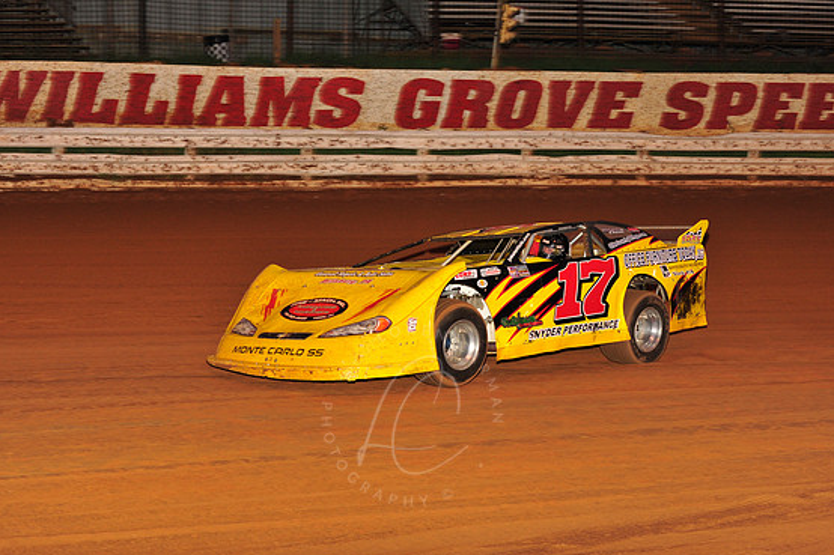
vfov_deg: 15.2
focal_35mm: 90
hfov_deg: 22.6
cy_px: 277
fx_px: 2084
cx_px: 411
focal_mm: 86
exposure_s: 1/320
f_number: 7.1
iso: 1250
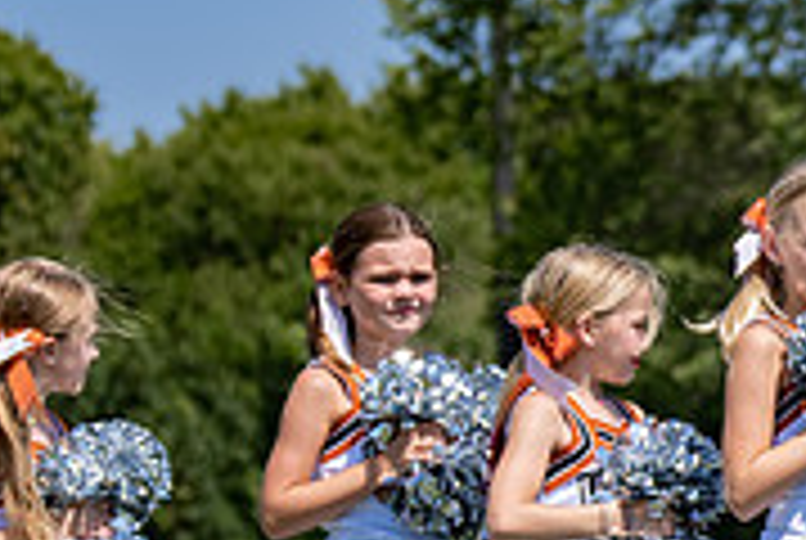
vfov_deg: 4.6
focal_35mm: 296
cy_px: 609
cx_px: 935
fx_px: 6638
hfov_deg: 6.9
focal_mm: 70
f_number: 2.8
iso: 100
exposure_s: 1/2000
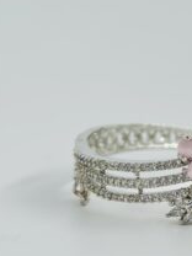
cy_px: 74
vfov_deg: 15.2
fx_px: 954
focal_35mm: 129
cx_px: 250
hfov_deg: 11.2
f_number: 1.78
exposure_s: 1/1453
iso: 80
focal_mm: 6.86
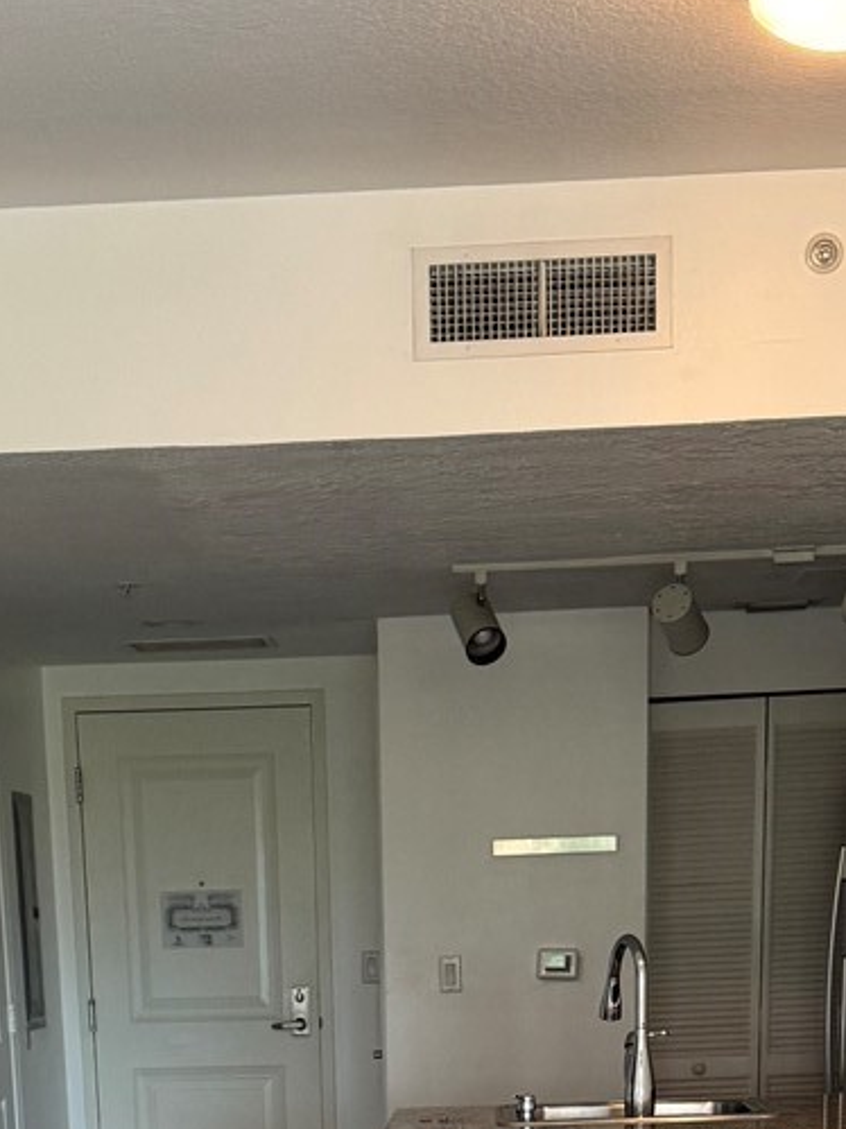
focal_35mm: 77
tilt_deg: -14.7
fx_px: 2510
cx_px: 335
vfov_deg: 21.9
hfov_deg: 19.1
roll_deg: +2.6
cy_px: 1593
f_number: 1.78
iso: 125
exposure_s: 1/60
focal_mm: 6.76
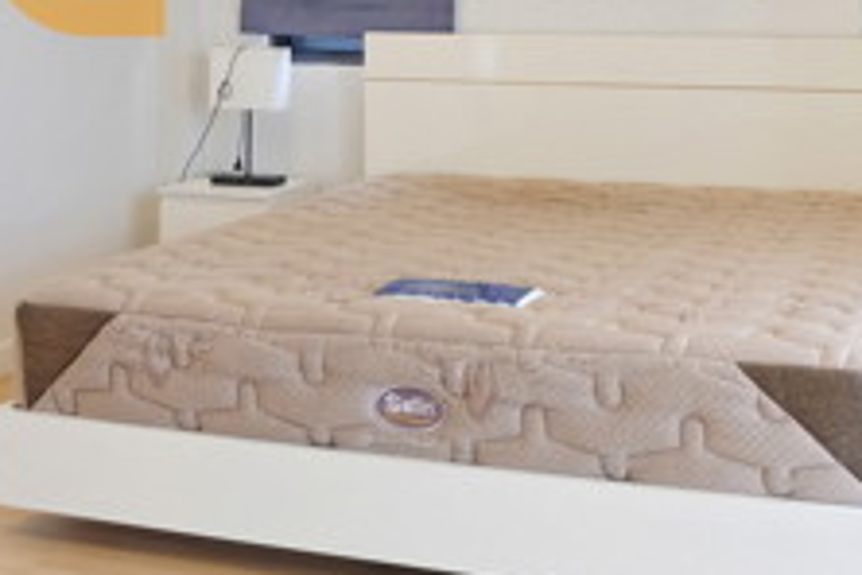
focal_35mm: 65
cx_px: 447
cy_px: -66
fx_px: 1556
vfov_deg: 19.9
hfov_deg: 31.0
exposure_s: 1/60
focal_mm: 16
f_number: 3.5
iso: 500
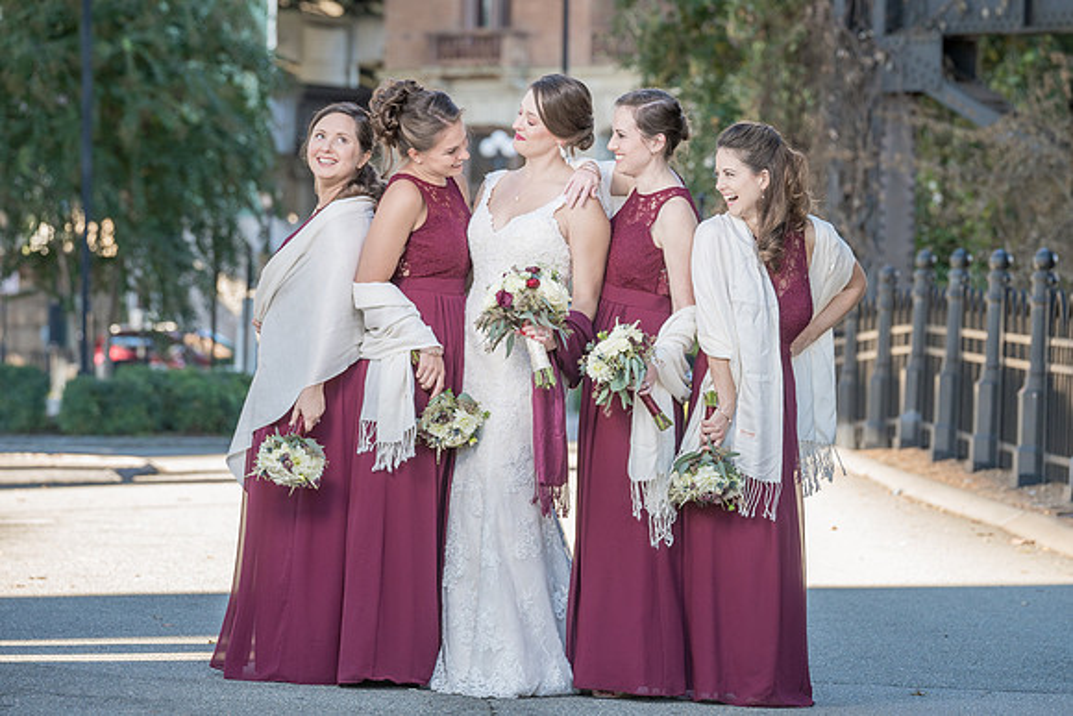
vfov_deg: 8.0
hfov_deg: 12.0
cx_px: 567
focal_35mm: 172
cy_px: 376
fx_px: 5115
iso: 640
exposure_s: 1/200
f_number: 5.6
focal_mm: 156
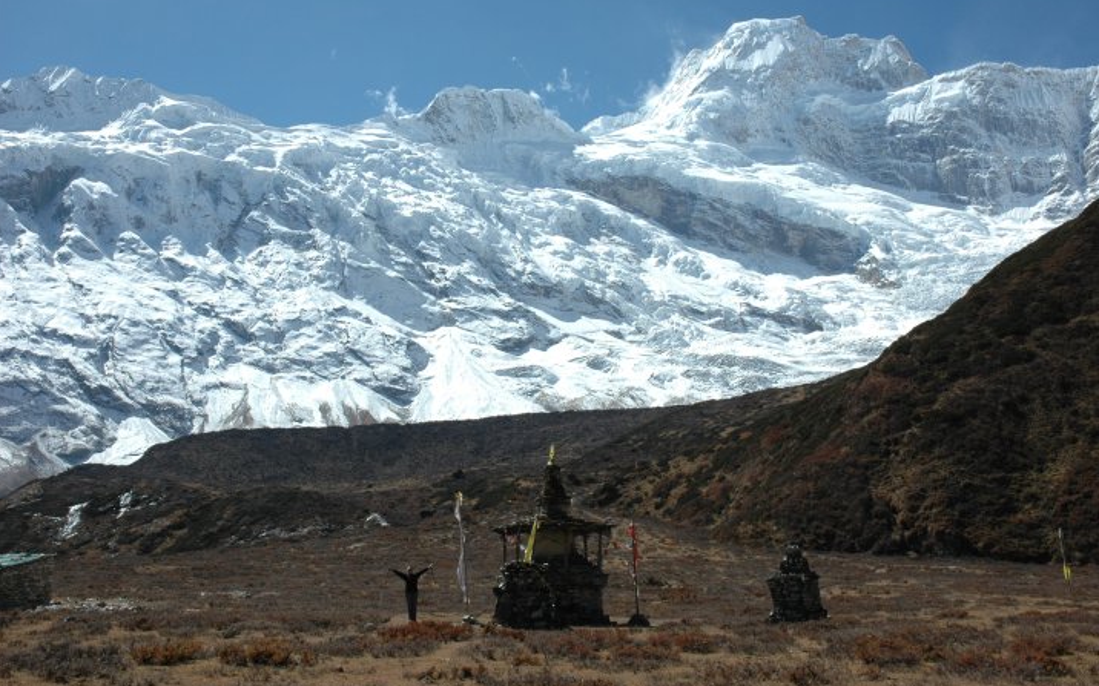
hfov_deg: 47.7
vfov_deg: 30.9
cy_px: 327
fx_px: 1243
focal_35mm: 42
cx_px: 548
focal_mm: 27
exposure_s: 1/160
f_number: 16
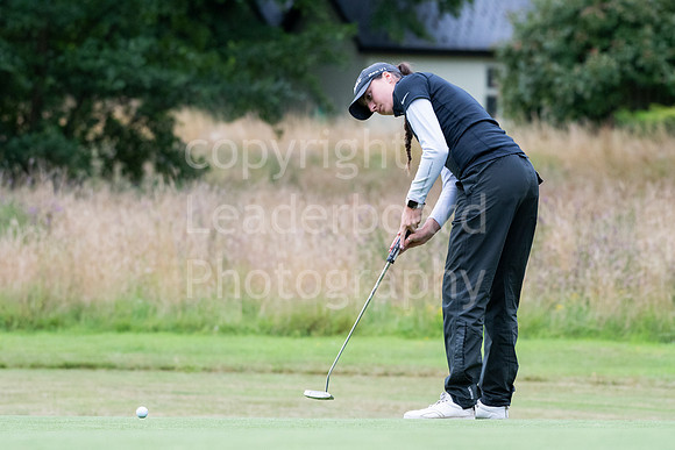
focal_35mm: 360
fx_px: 6751
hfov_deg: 5.7
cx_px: 338
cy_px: 225
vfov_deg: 3.8
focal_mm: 240
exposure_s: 1/1600
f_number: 5.6
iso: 1600
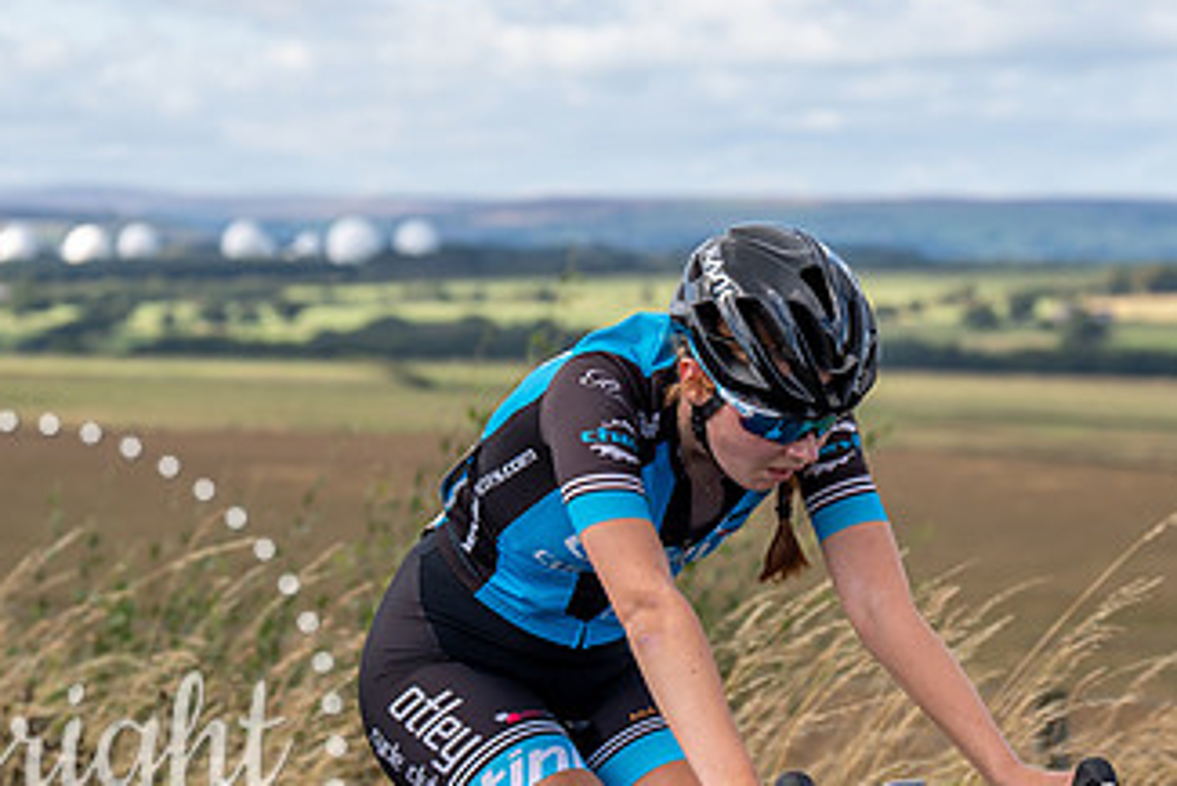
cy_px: 264
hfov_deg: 10.6
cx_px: 739
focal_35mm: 194
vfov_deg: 7.1
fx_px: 6345
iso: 100
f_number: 4
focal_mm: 76
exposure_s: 1/800
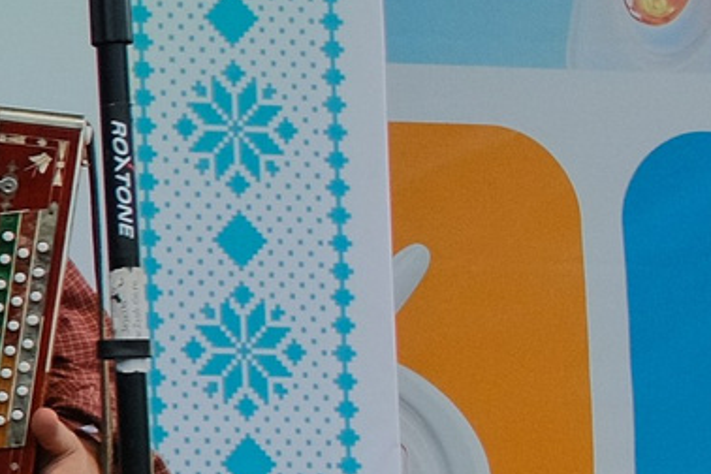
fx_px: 4009
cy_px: 287
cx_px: -1529
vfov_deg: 6.8
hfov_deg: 8.3
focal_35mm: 203
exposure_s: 1/500
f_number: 4.5
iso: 640
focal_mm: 19.7
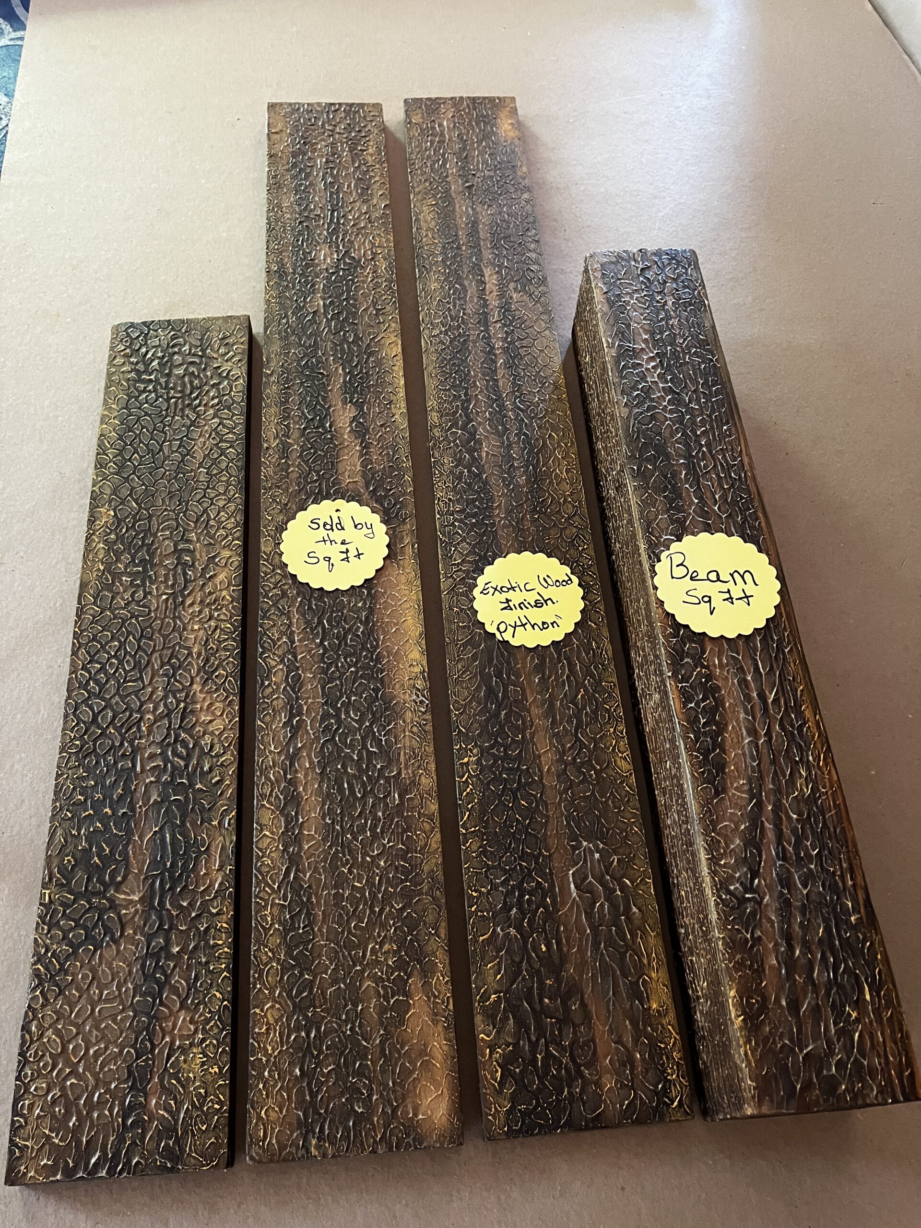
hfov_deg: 53.1
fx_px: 922
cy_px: 614
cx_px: 460
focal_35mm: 26
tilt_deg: -59.8
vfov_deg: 67.3
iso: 640
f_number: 1.6
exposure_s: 1/40
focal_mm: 5.1
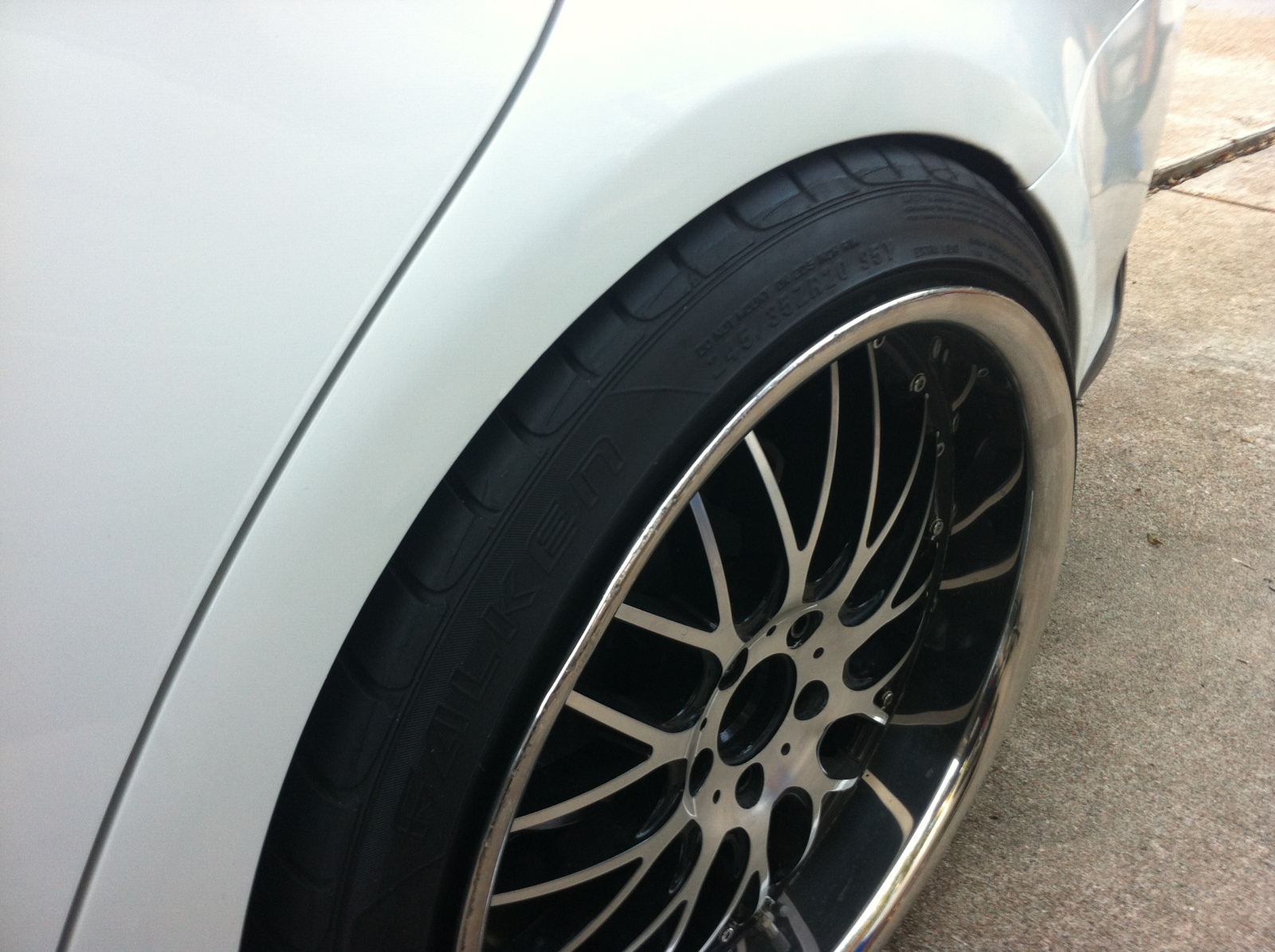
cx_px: 638
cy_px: 476
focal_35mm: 35
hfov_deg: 52.7
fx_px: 1287
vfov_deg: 40.6
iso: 80
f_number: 2.8
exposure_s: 1/20
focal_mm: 3.85
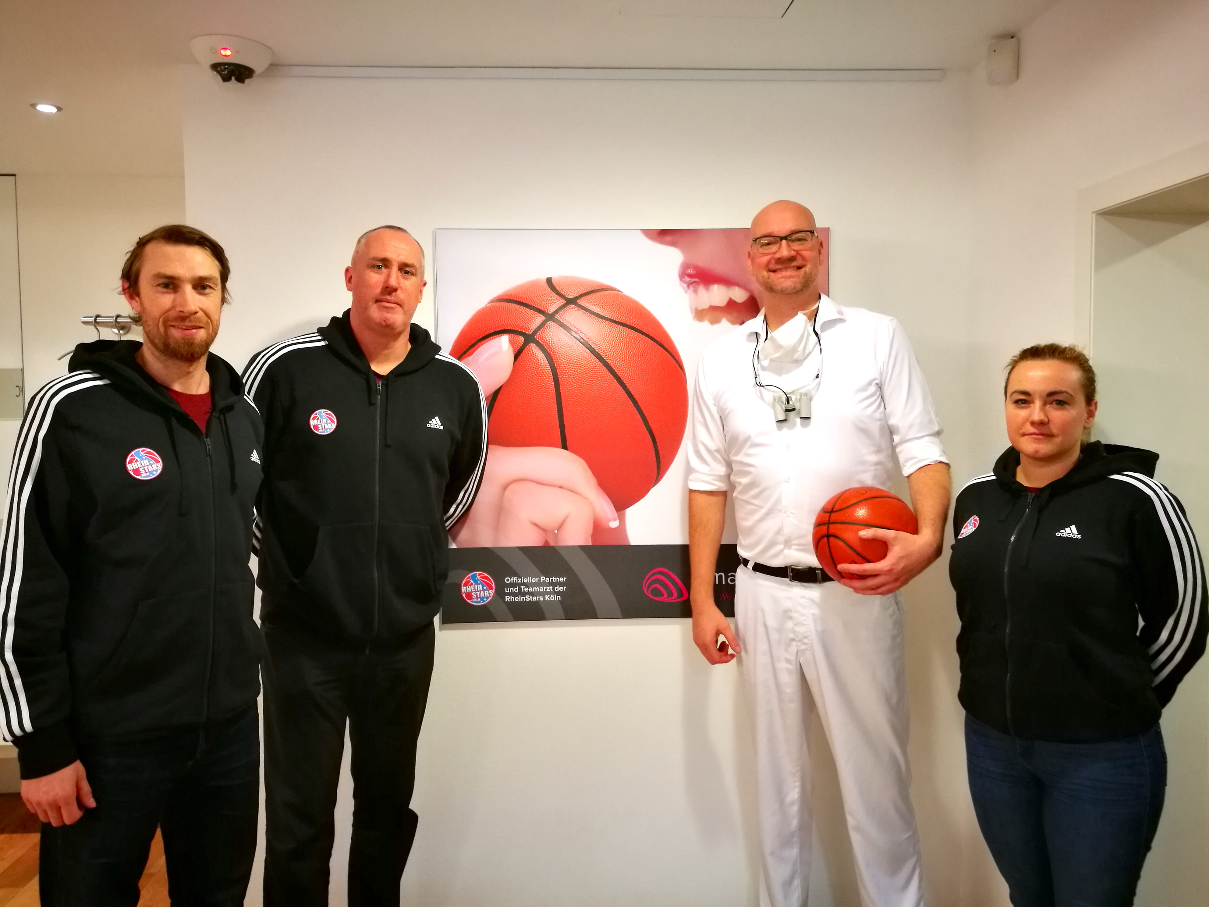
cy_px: 454
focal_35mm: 27
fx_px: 943
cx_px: 604
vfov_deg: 51.4
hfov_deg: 65.3
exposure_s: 1/25
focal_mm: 4.5
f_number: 2.2
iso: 400
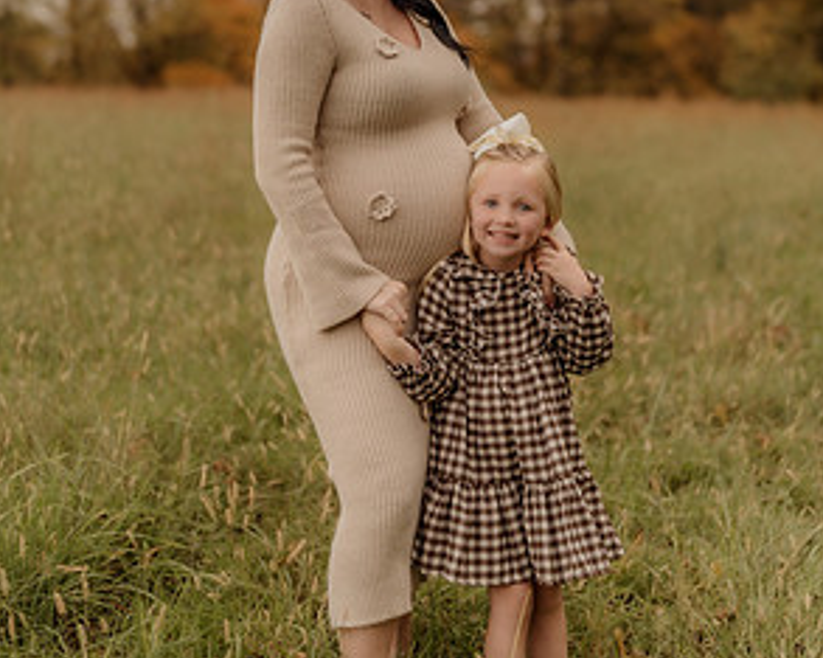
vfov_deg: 21.0
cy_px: 127
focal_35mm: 72
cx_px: 417
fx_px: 1753
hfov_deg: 26.4
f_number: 1.8
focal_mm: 50
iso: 200
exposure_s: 1/320
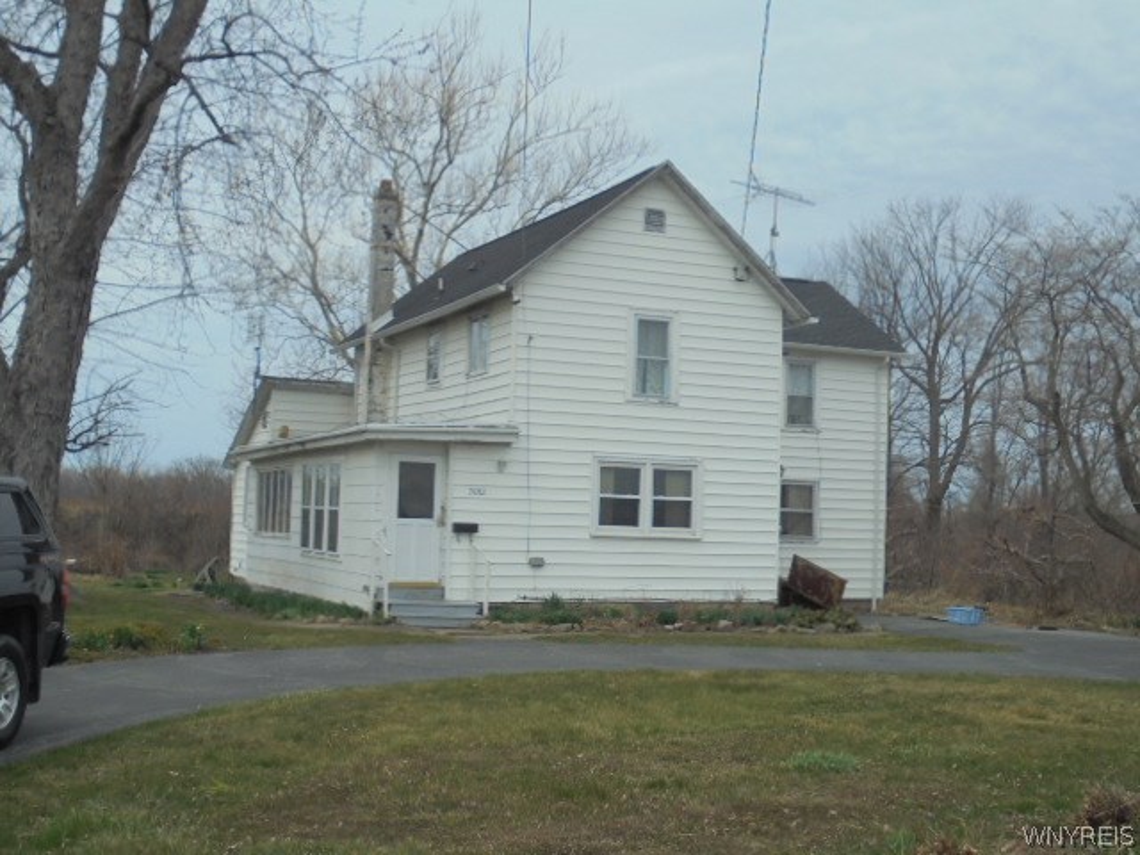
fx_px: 1416
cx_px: 570
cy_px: 428
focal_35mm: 43
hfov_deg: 43.9
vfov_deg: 33.6
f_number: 14.1
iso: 100
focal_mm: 7.8
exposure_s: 1/100
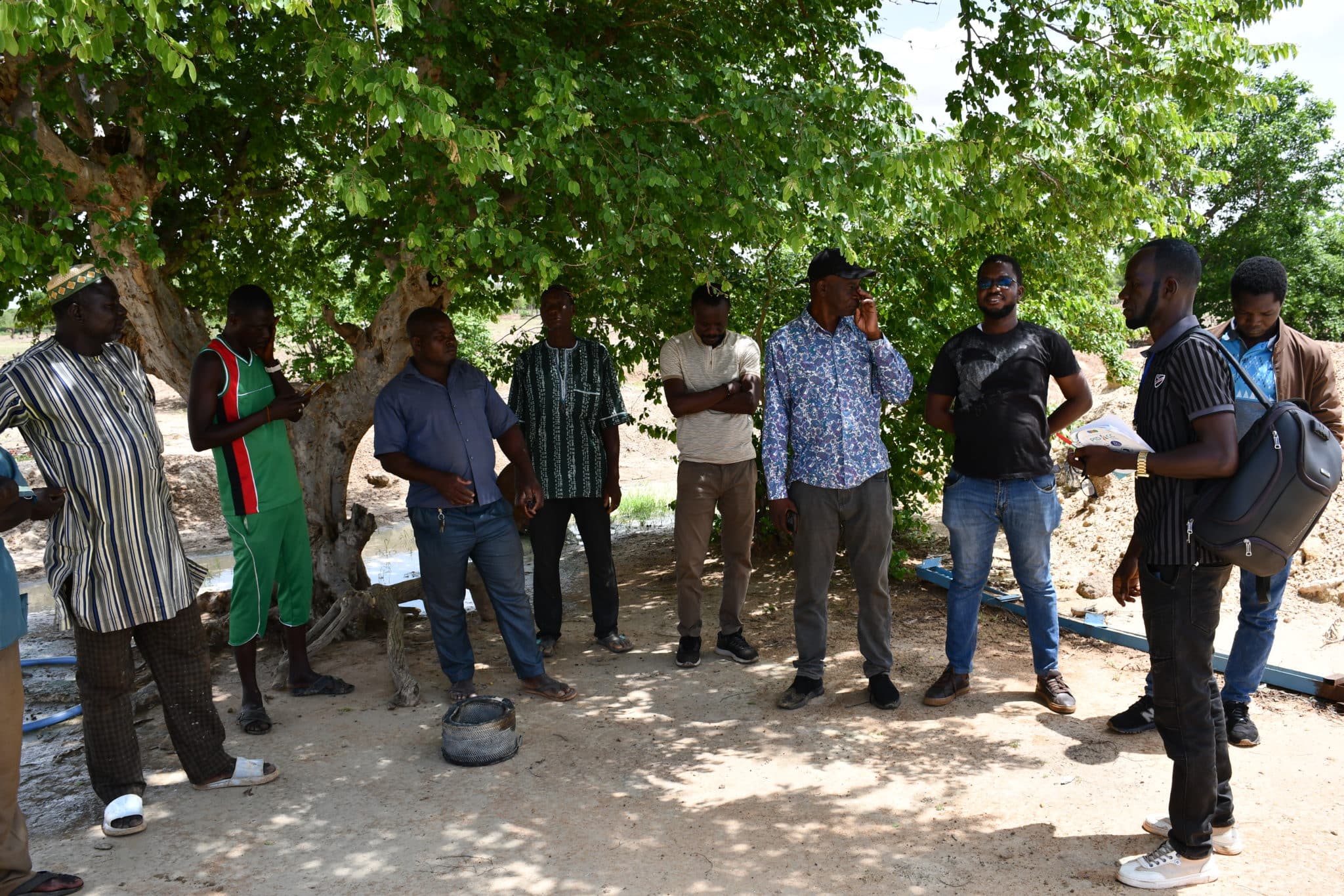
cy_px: 448
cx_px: 672
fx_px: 1232
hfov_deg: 57.2
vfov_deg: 40.0
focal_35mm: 33
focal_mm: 22
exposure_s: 1/250
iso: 140
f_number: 8
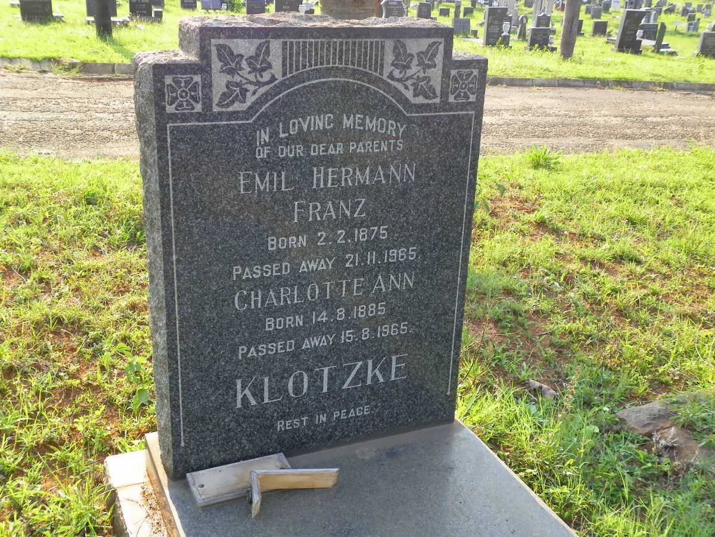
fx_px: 847
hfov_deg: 45.8
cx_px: 358
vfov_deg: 35.1
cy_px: 268
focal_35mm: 41
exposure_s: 1/125
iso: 64
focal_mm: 7.3
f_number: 3.2
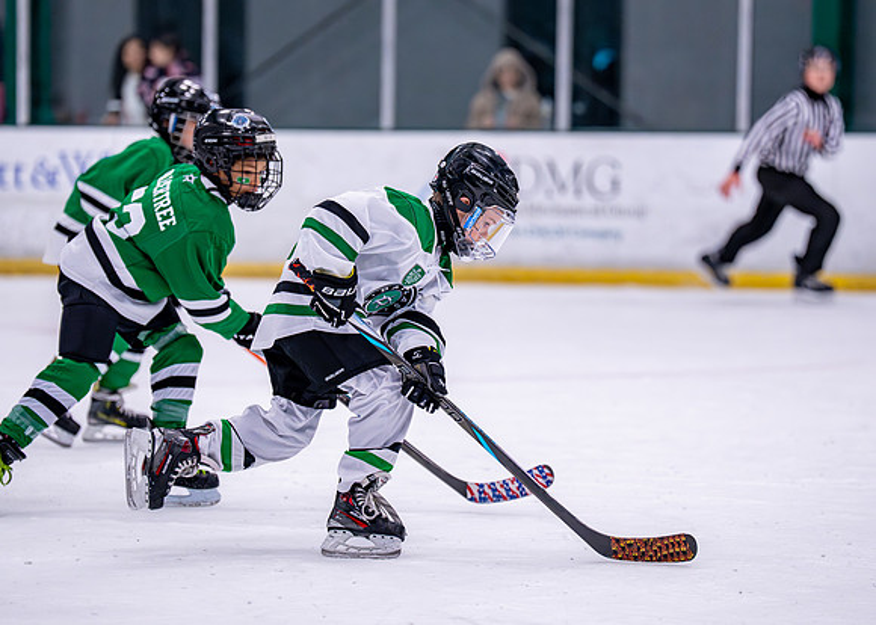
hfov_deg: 11.2
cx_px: 433
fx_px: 4479
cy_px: 281
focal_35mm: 180
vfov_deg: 8.0
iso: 2500
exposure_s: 1/1250
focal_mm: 151
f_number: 2.8
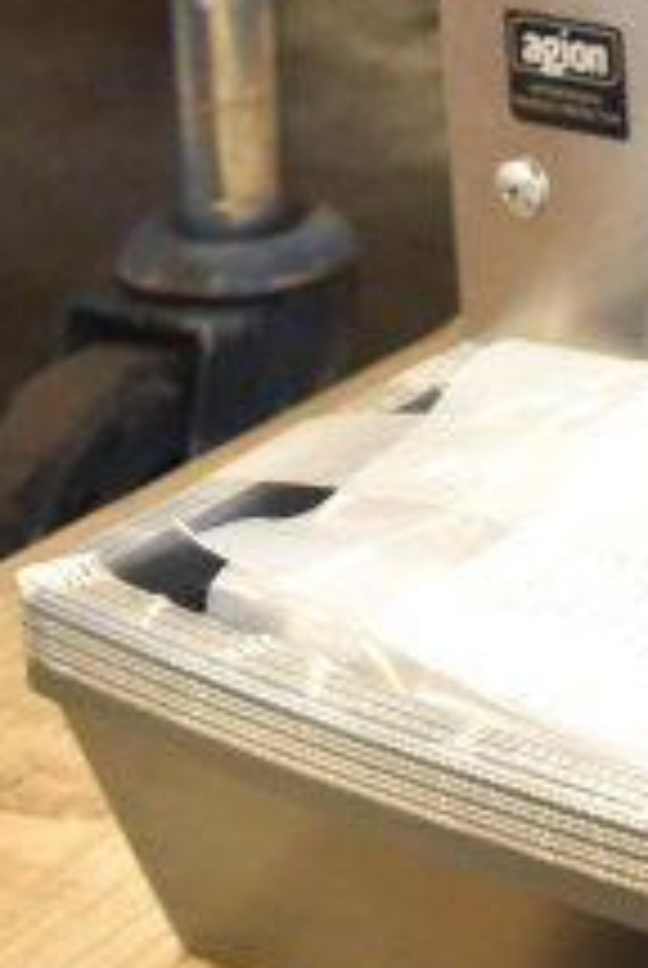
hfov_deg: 7.7
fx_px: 4632
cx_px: 1251
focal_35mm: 172
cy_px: -529
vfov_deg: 11.4
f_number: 4
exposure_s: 1/40
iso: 2800
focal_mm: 27
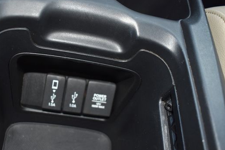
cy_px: 89
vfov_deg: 32.6
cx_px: 87
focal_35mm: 41
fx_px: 256
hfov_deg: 47.0
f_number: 3.8
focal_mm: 22
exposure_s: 1/125
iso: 280
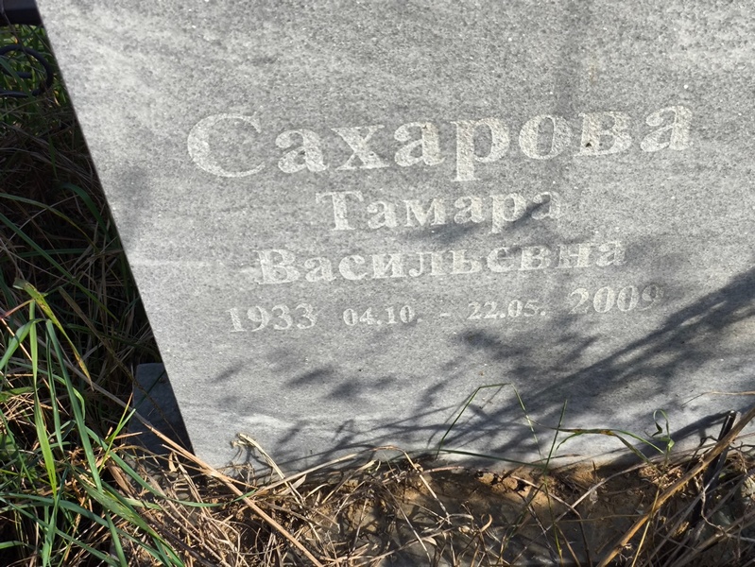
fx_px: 1091
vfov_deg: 29.1
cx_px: 378
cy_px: 284
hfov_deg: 38.2
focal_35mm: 50
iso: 50
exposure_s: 1/772
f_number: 1.7
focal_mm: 4.71
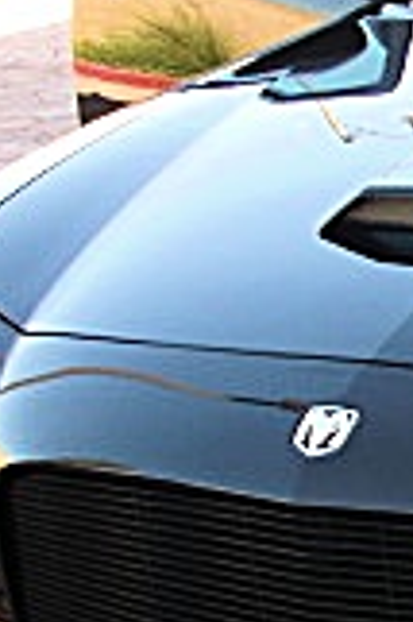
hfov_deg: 8.3
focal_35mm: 149
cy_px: 437
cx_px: 1027
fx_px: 2569
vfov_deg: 13.8
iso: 50
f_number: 2.8
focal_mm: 6.3
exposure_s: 1/100
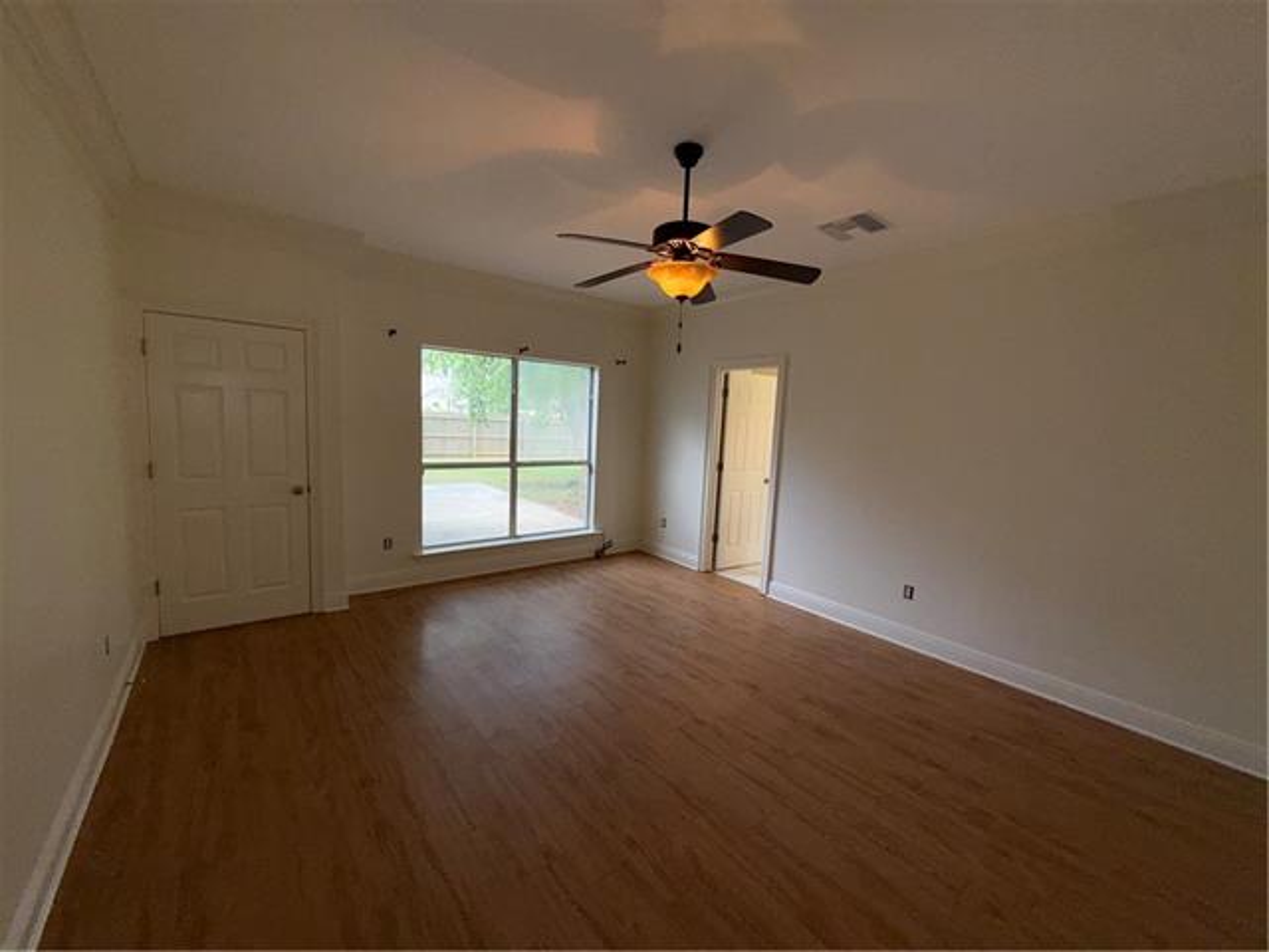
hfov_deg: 102.1
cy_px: 476
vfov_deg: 85.7
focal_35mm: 14
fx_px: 513
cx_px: 634
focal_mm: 2.22
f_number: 2.2
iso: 40
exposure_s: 1/122
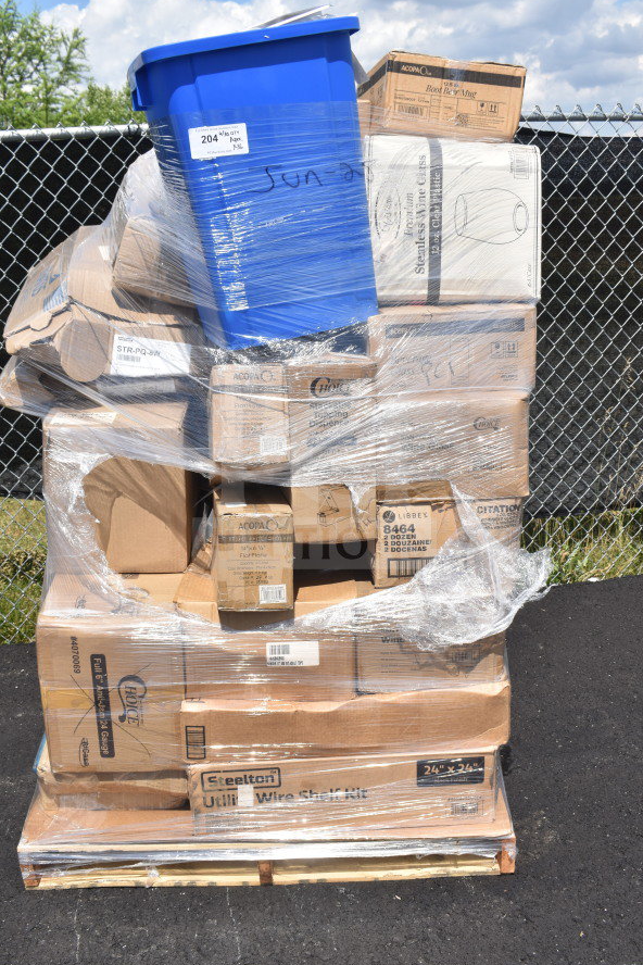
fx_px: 911
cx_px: 314
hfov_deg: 38.9
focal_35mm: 34
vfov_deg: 55.8
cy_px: 483
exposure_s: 1/400
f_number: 8
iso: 200
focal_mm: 22
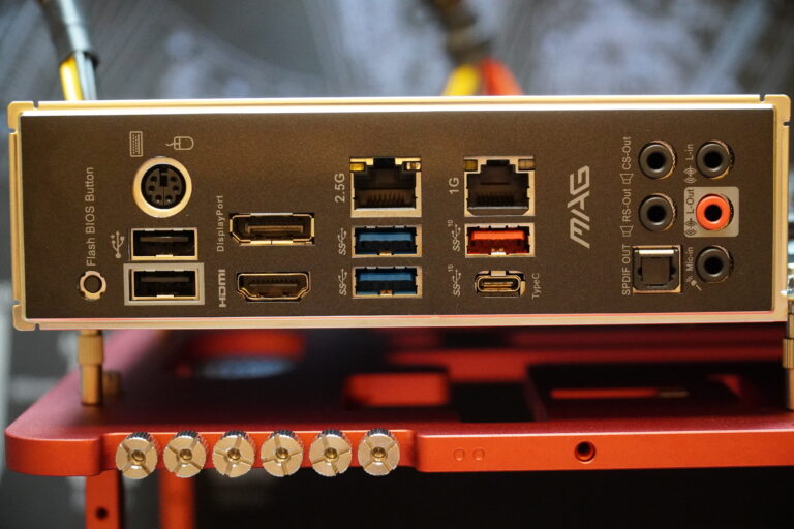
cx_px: 397
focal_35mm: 76
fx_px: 1687
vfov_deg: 17.8
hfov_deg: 26.5
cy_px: 264
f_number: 4
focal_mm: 51
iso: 6400
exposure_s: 1/160
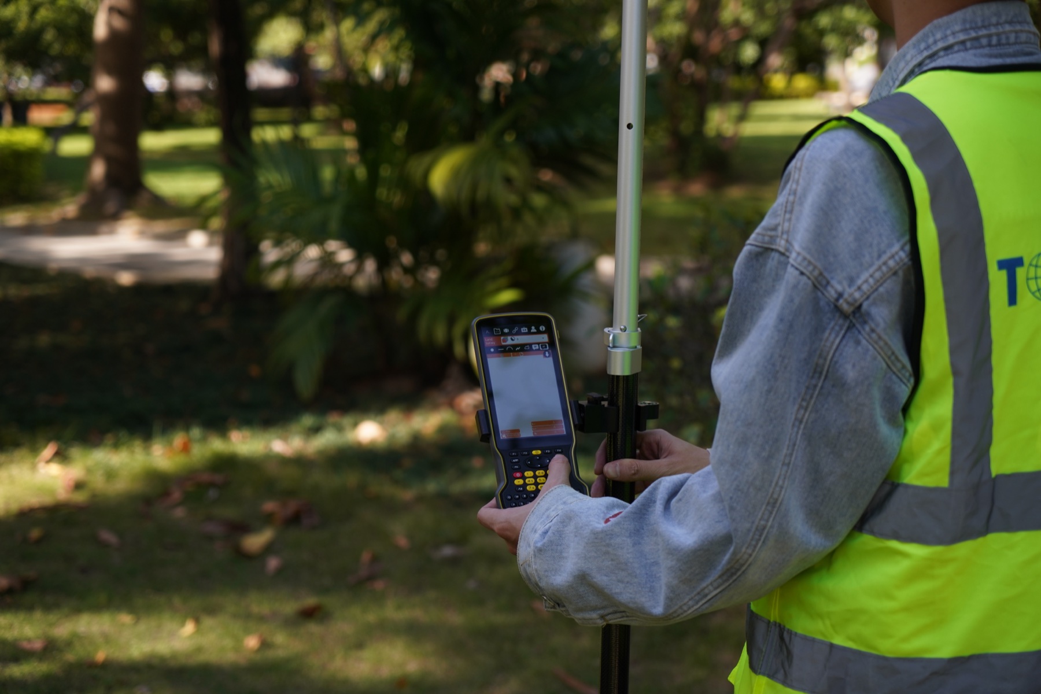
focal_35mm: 66
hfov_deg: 30.5
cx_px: 520
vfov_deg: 20.6
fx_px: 1908
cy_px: 347
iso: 320
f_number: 4
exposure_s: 1/640
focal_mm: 66
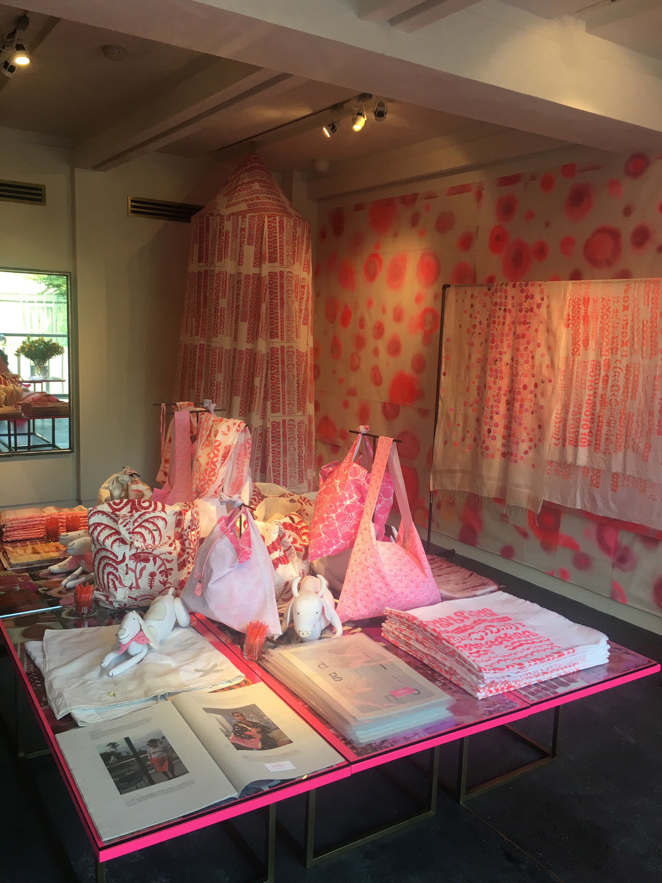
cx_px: 331
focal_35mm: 29
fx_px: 739
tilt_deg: -8.9
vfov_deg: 61.7
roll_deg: -1.9
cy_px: 442
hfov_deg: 48.2
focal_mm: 4.15
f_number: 2.2
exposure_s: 1/40
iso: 25
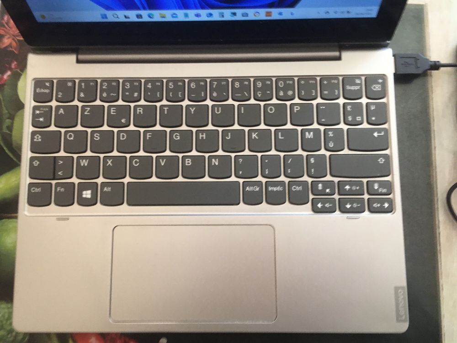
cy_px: 172
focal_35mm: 29
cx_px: 228
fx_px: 383
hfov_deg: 61.7
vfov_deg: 48.2
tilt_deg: -81.1
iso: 200
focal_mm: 4.15
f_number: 2.2
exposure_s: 1/25
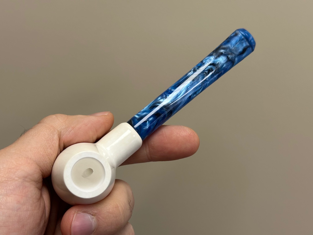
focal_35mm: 48
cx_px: 156
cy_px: 118
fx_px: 434
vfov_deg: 30.3
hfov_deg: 39.7
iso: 64
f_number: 1.78
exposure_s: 1/121
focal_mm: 6.86
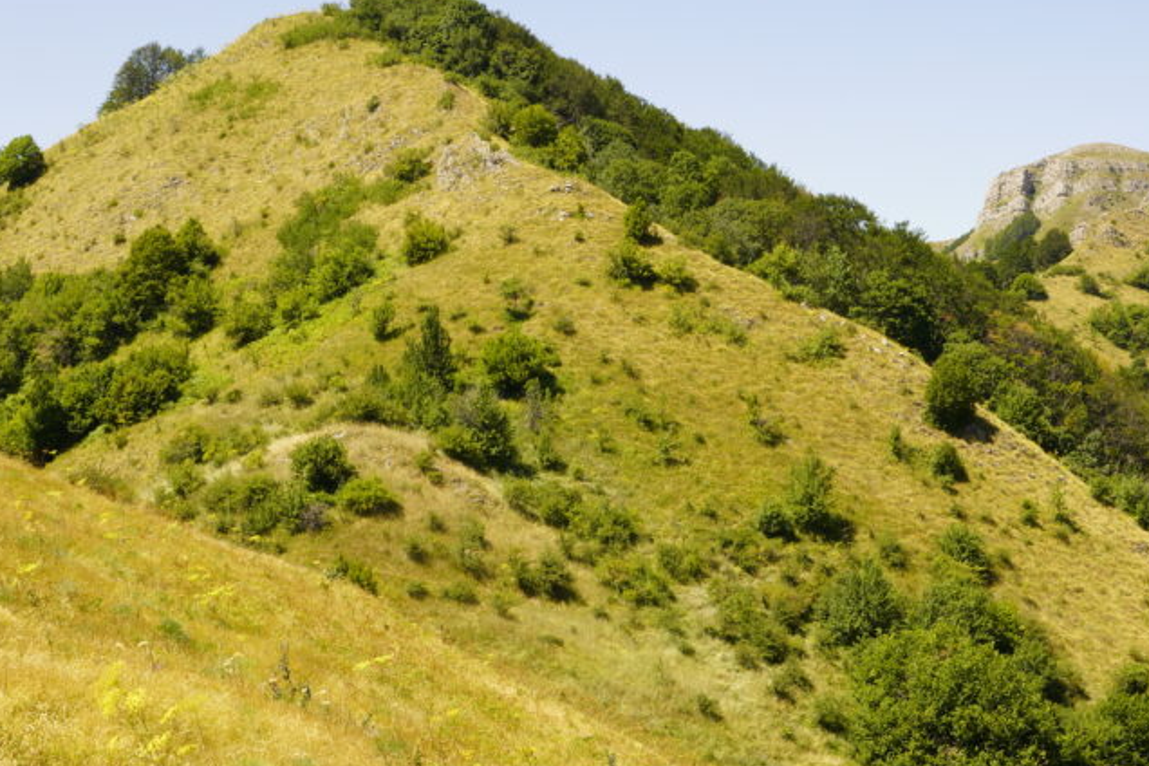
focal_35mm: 58
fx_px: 1851
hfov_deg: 34.4
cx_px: 681
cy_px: 447
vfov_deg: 23.4
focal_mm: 24
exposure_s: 1/60
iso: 100
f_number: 11
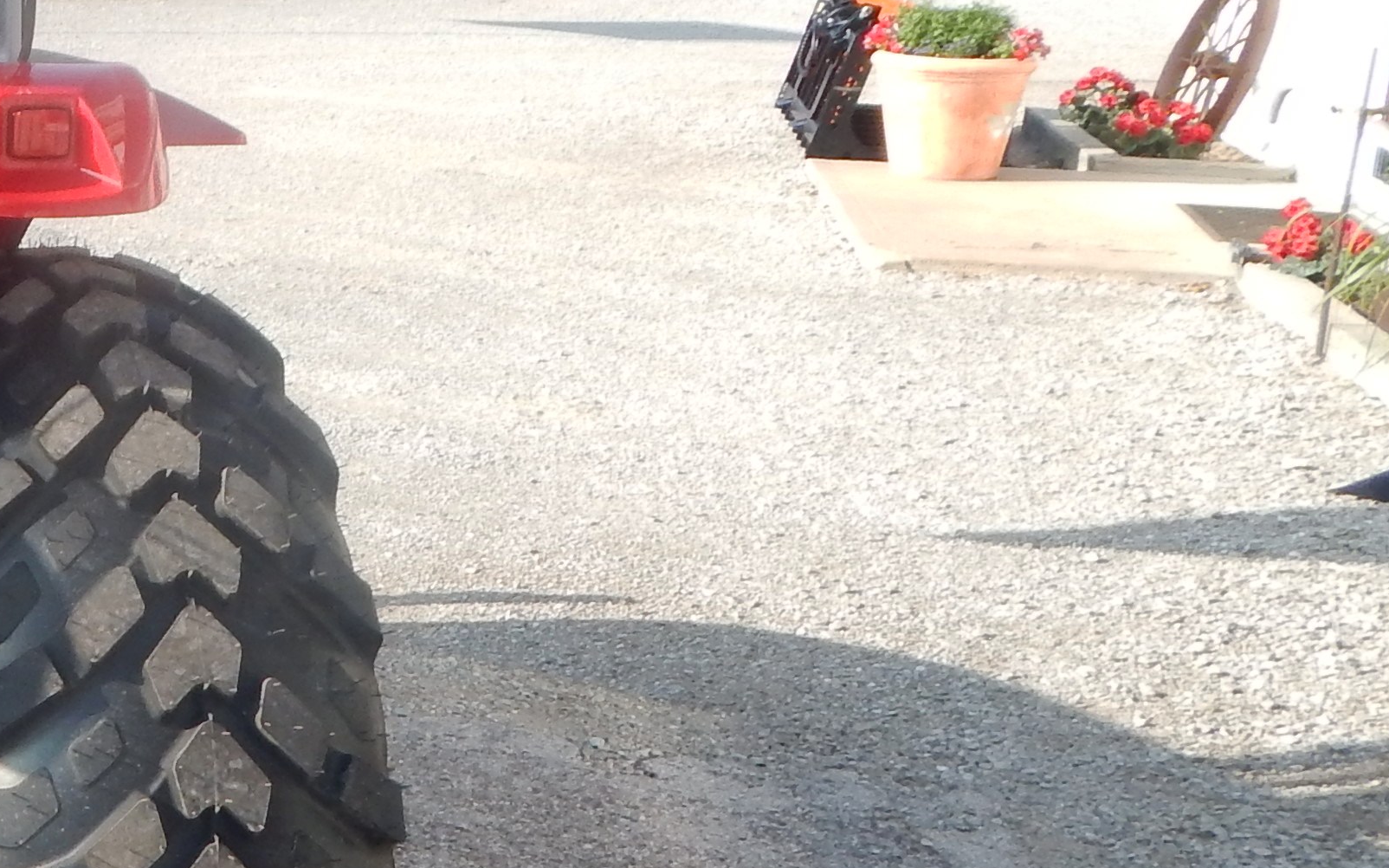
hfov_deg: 25.6
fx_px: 2536
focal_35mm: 67
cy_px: 360
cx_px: -496
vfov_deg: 19.4
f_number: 3
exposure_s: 1/640
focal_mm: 4
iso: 125
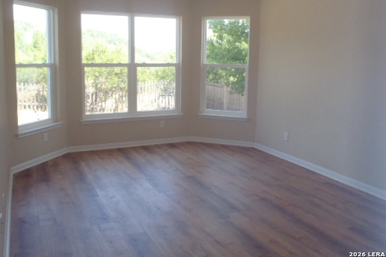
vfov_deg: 40.9
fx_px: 343
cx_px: 190
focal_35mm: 32
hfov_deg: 58.7
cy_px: 99
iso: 250
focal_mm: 5
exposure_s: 1/80
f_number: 3.9
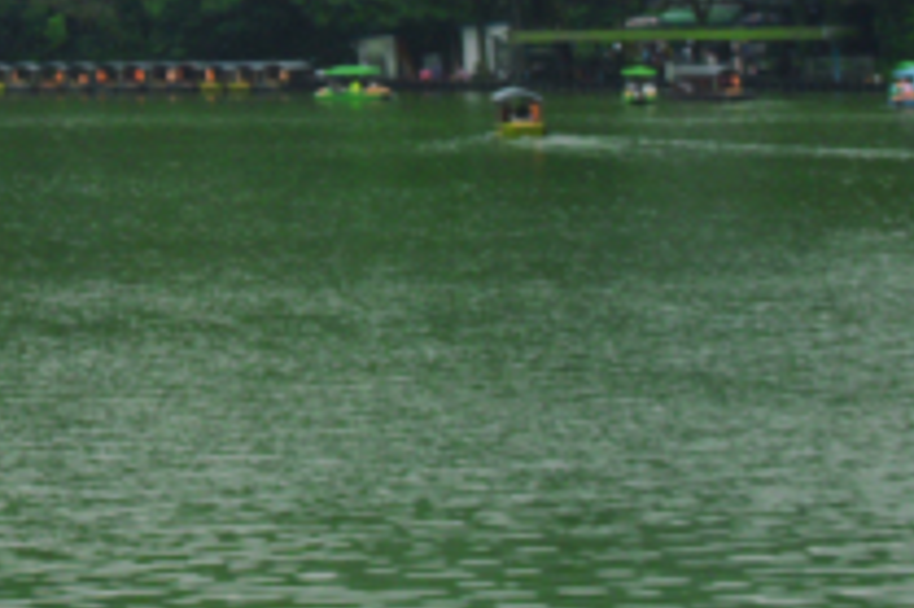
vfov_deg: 8.9
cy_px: -540
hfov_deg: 12.3
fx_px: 3729
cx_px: -927
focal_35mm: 147
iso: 100
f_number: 9
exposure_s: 1/160
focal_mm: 20
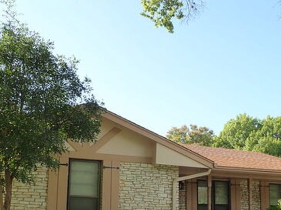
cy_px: 174
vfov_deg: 31.8
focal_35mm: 44
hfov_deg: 42.1
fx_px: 357
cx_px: 197
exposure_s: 1/500
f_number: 2.8
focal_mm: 4.5
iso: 100
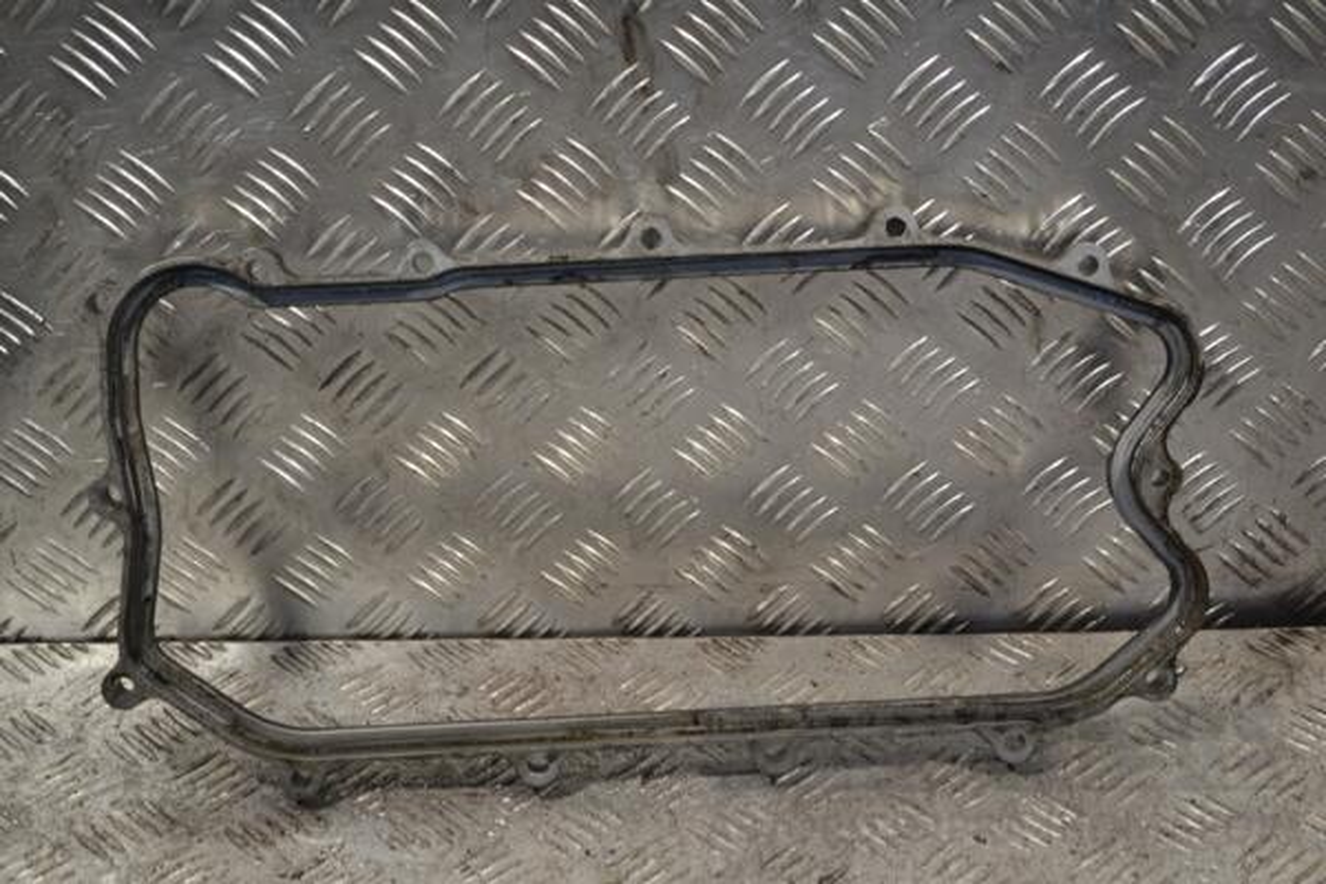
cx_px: 663
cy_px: 442
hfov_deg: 30.5
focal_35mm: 66
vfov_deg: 20.6
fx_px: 2431
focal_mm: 44
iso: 400
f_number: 5.3
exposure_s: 1/80
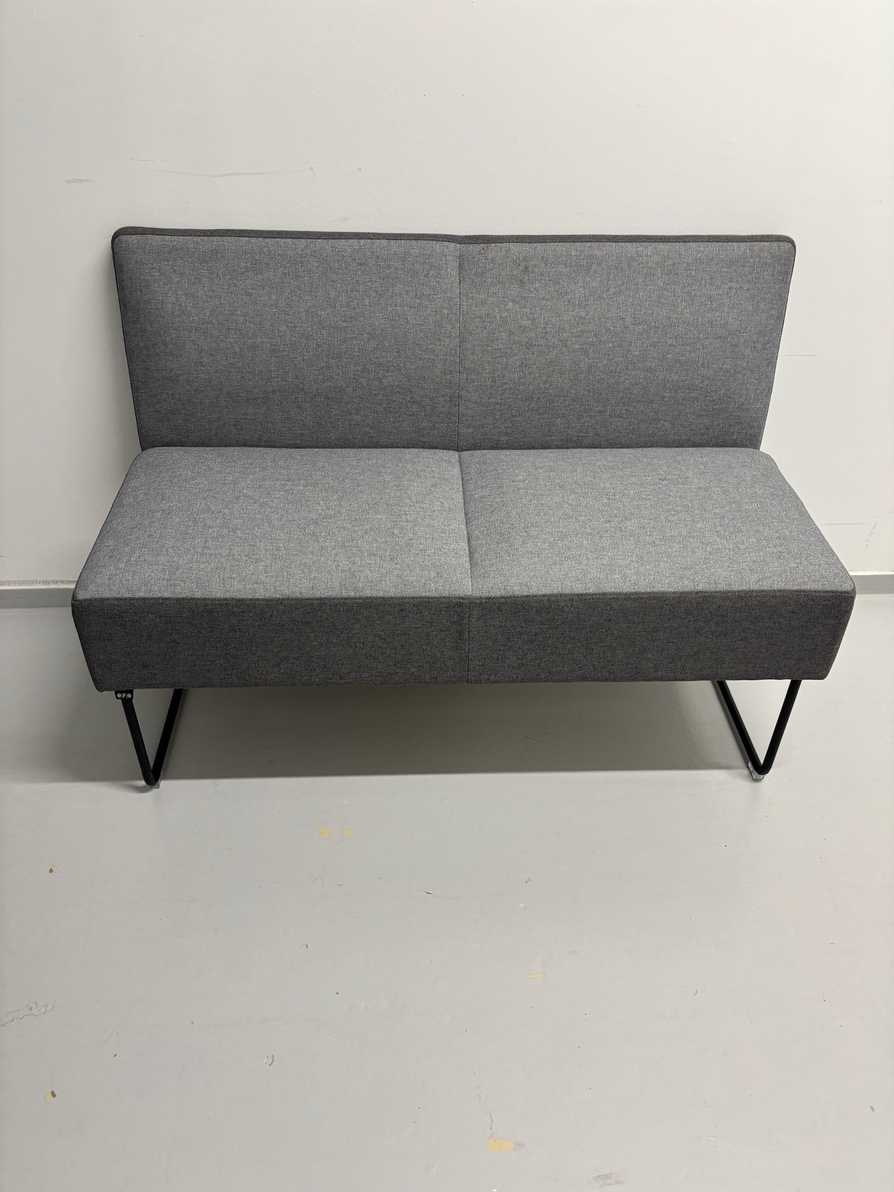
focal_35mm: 26
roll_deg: -2.5
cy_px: 596
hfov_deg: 53.1
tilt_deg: -38.0
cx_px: 447
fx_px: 895
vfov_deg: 67.3
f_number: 1.6
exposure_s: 1/100
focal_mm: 5.96
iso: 125
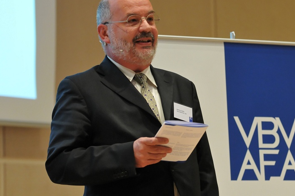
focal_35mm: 174
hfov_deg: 11.8
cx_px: 188
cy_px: 79
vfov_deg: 7.9
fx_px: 1424
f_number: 2.8
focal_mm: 90
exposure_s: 1/60
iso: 1600
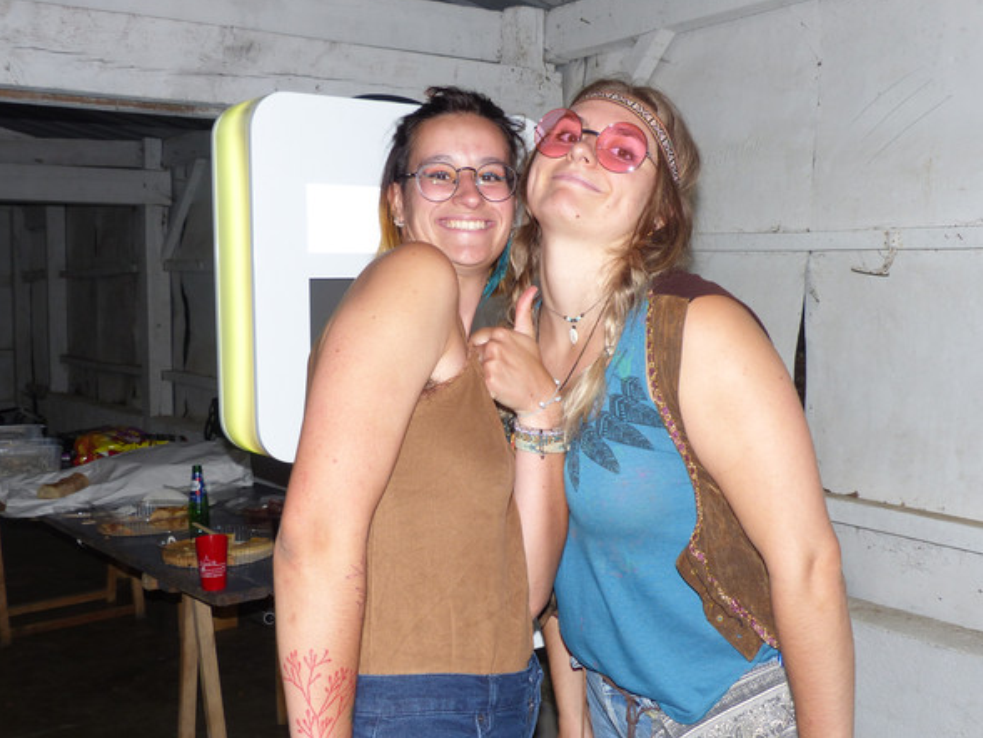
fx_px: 1079
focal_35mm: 38
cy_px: 391
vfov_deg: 37.7
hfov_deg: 48.9
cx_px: 516
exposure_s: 1/125
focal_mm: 6.3
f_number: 3.5
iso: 100
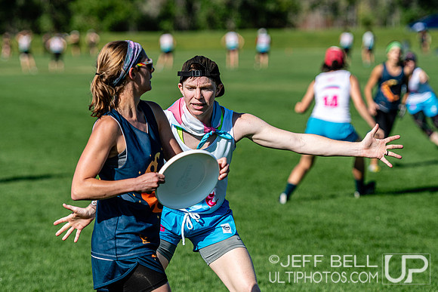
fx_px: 2464
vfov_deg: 6.8
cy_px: 146
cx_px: 219
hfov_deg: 10.2
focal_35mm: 202
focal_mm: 135
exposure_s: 1/2000
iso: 100
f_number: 3.2
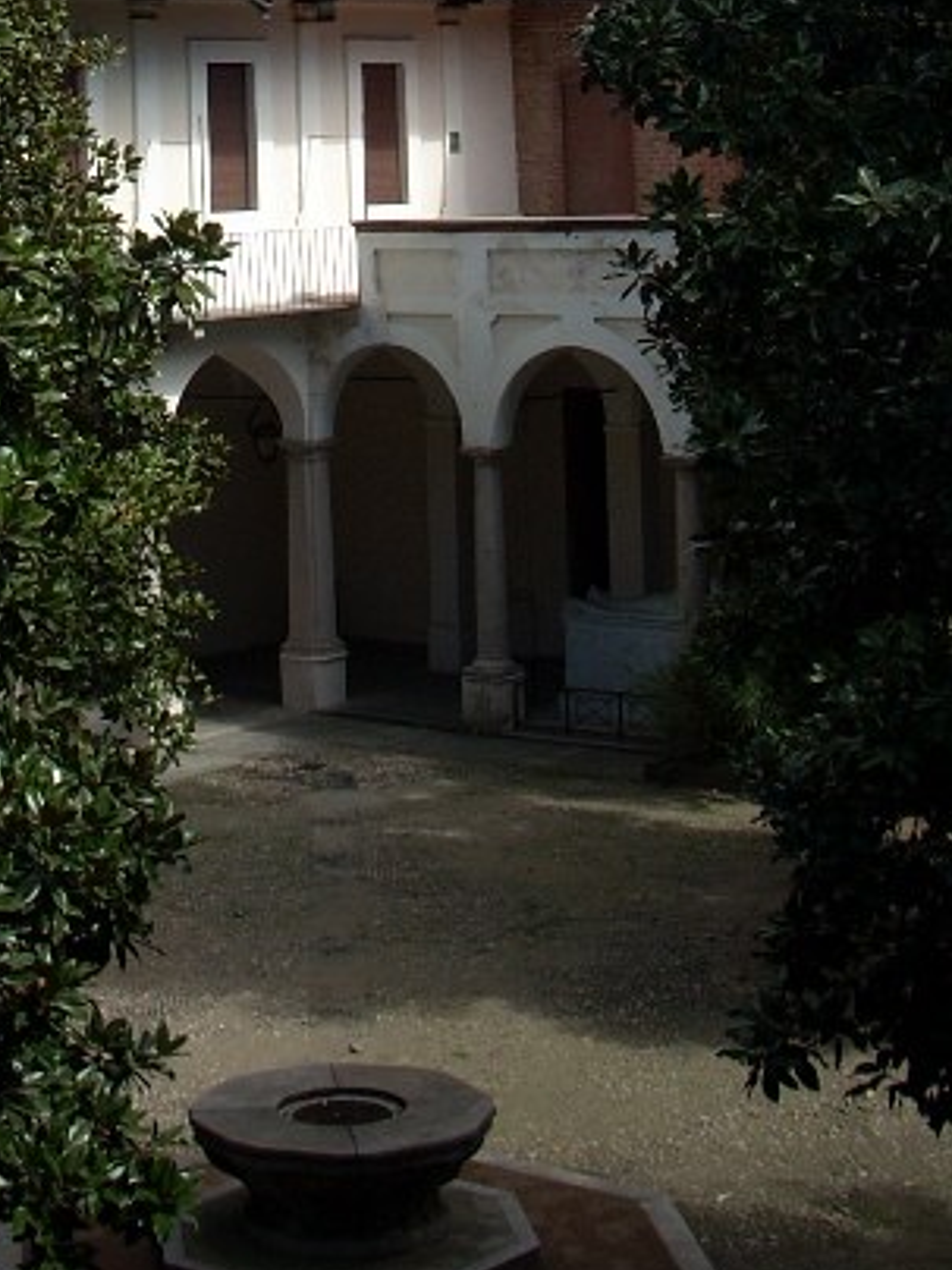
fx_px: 3007
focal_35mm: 82
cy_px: -69
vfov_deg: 22.7
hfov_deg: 17.8
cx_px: 201
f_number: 5.6
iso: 64
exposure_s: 1/177
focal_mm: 6.2
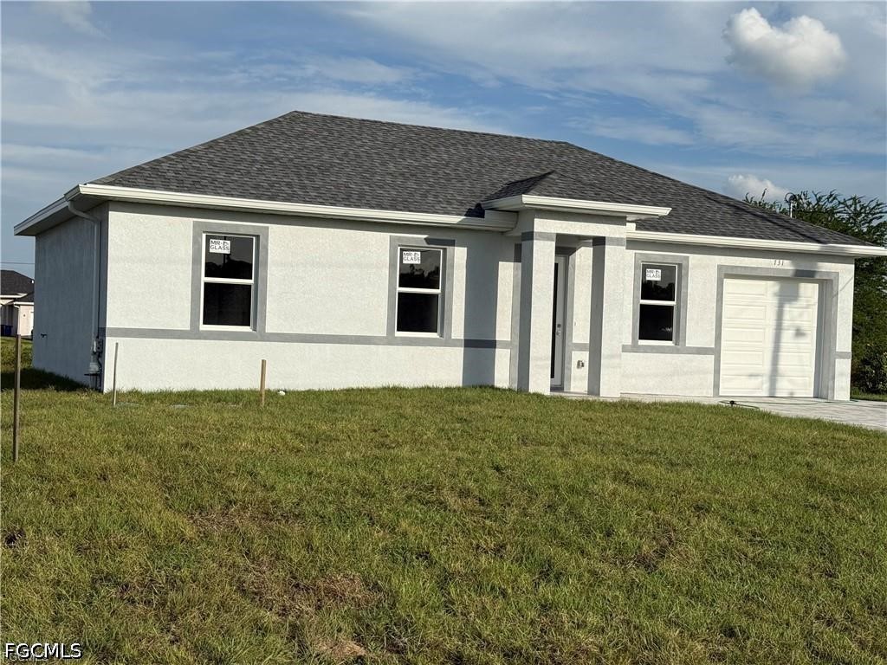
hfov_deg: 39.7
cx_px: 444
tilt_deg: +0.8
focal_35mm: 48
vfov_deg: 30.3
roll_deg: -1.5
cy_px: 332
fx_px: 1230
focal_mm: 6.76
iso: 64
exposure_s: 1/9901
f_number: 1.78
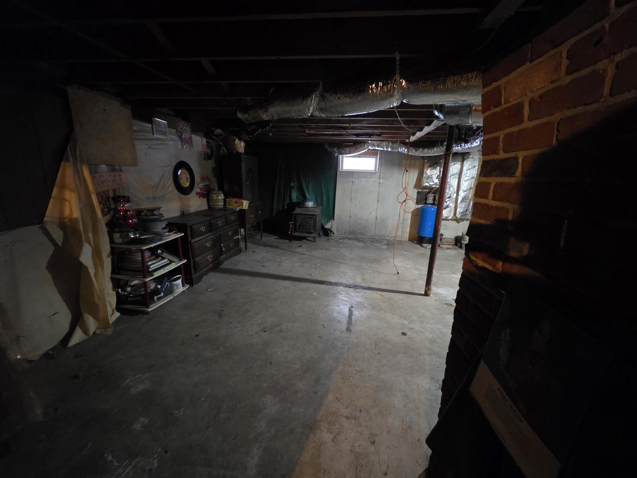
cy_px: 239
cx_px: 318
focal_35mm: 13
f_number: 1.9
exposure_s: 1/24
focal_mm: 2.2
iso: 2500
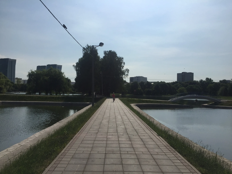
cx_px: 116
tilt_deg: +1.2
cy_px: 87
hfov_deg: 61.7
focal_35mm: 29
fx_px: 194
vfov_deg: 48.2
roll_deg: -2.8
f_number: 2.2
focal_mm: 4.15
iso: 32
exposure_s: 1/7937
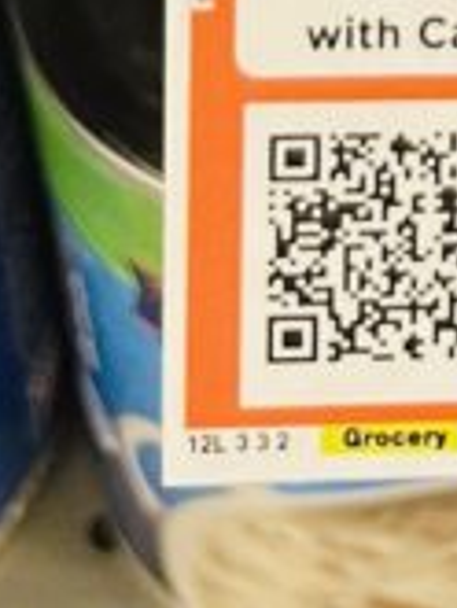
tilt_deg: -34.2
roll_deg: +0.3
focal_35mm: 161
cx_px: 619
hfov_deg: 9.1
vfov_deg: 9.6
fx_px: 2830
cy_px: -1216
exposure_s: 1/60
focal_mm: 4.2
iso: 200
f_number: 1.6
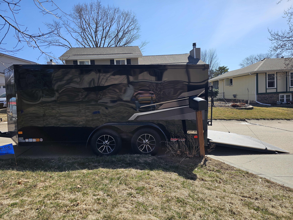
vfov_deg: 58.9
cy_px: 110
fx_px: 195
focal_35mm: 23
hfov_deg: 73.9
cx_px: 146
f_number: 1.7
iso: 10
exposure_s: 1/662
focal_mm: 6.3
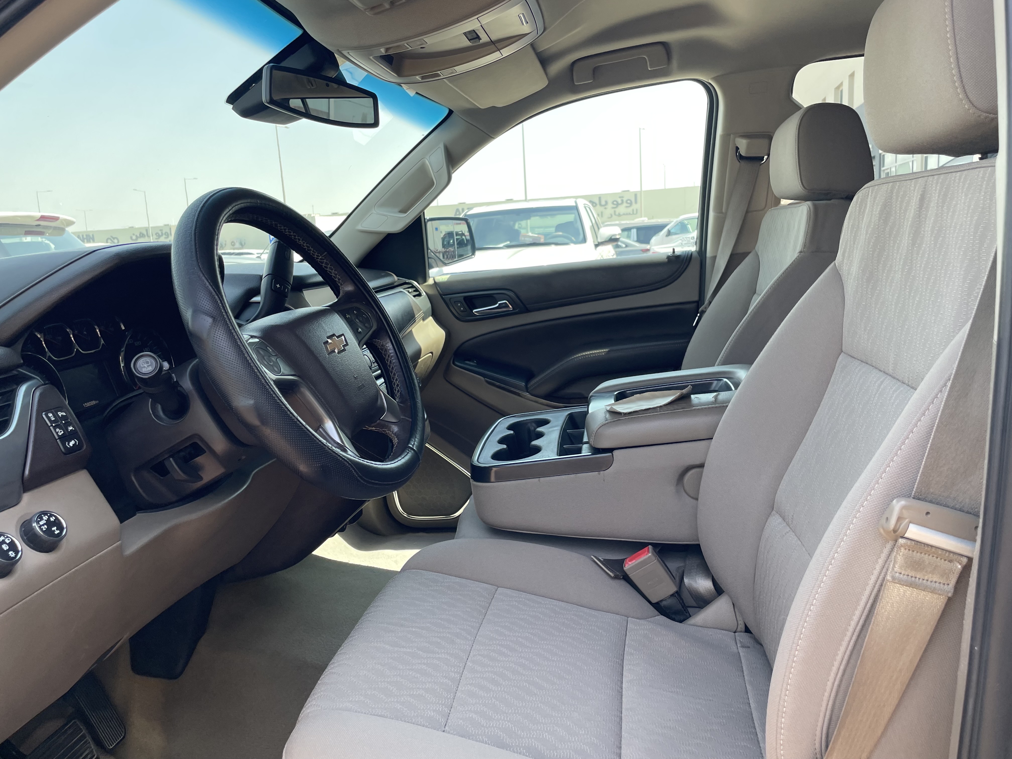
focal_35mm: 26
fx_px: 760
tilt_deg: -8.7
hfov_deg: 67.3
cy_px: 380
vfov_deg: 53.1
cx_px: 506
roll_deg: +3.2
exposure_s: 1/259
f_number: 1.6
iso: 32
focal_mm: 4.2
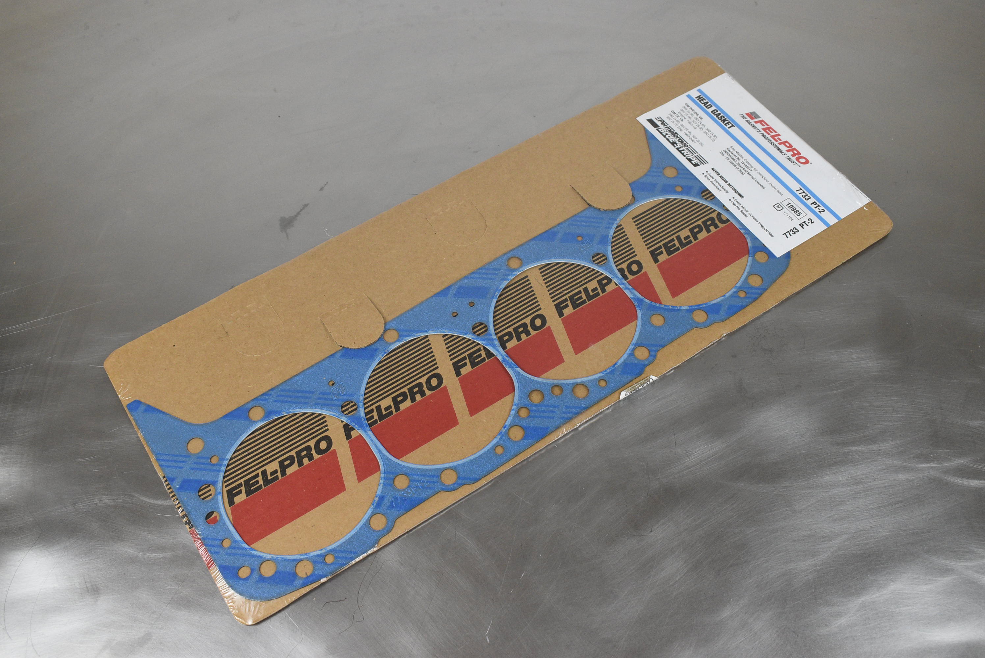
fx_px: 986
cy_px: 329
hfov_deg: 53.1
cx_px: 492
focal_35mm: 36
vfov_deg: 36.9
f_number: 7.1
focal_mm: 24
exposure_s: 1/200
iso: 1250
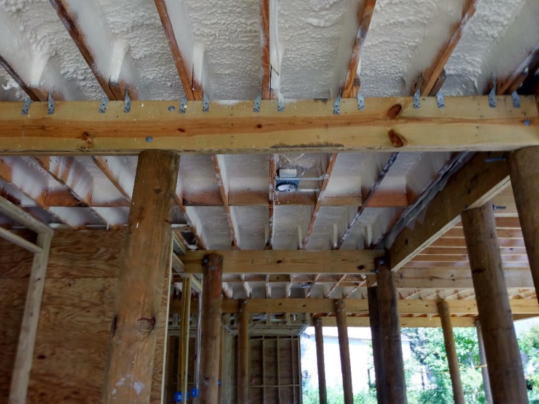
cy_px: 202
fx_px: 327
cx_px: 257
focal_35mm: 21
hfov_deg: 78.9
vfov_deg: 63.4
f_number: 2
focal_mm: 3.54
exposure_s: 1/120
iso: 103
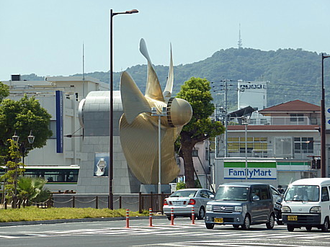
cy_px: 122
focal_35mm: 196
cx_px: 161
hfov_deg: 10.1
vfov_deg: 7.6
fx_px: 1868
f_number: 5.5
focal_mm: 33.3
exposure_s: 1/400
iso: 100
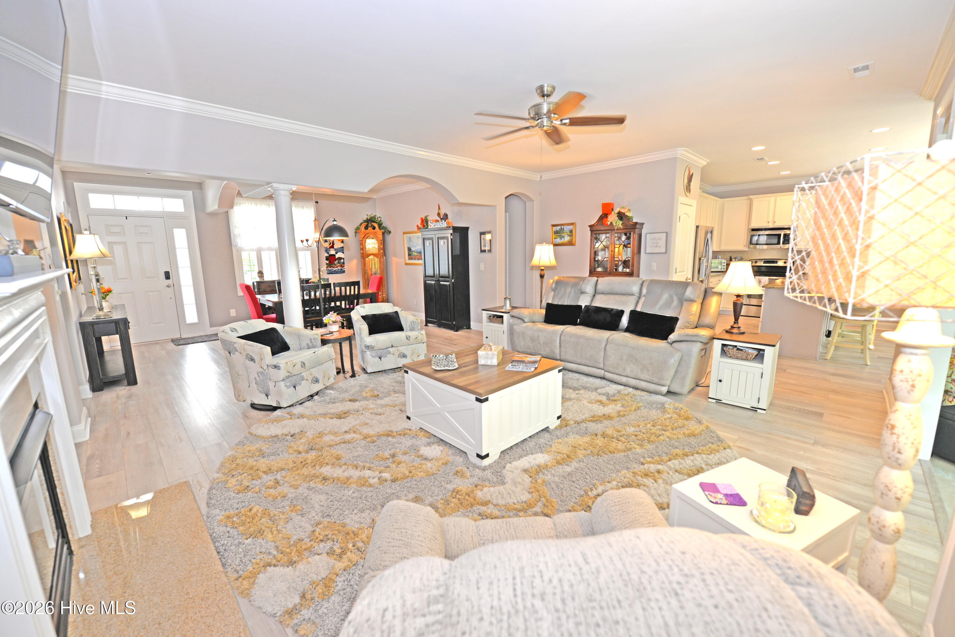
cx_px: 478
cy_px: 318
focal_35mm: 14
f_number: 4
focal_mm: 14
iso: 360
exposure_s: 1/60
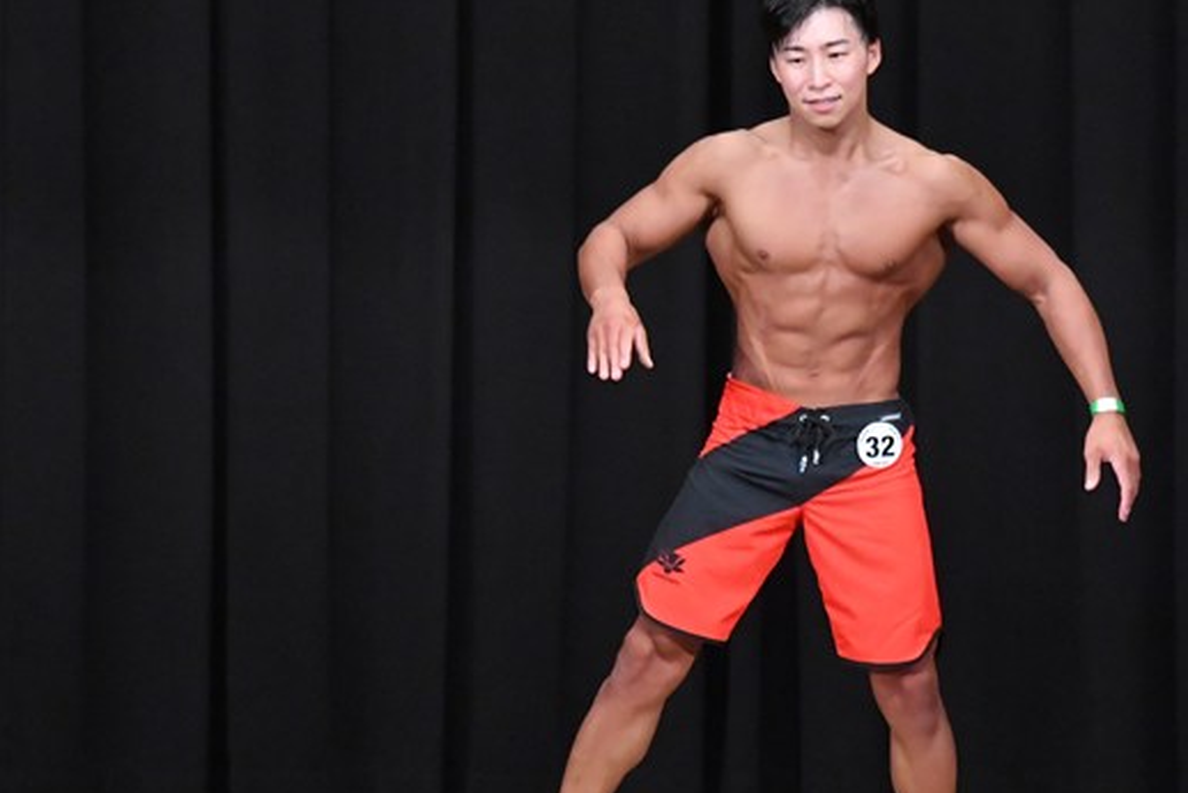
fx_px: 11123
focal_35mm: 337
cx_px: 776
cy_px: 552
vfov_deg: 4.1
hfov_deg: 6.1
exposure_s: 1/400
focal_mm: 150
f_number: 5.6
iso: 8000
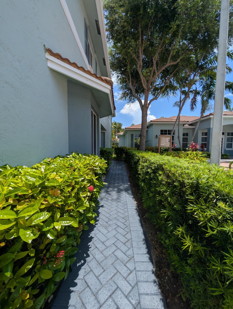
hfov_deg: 94.6
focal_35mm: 12
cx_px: 116
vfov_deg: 110.5
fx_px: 107
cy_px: 154
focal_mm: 2.02
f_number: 1.7
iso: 52
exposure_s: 1/3165
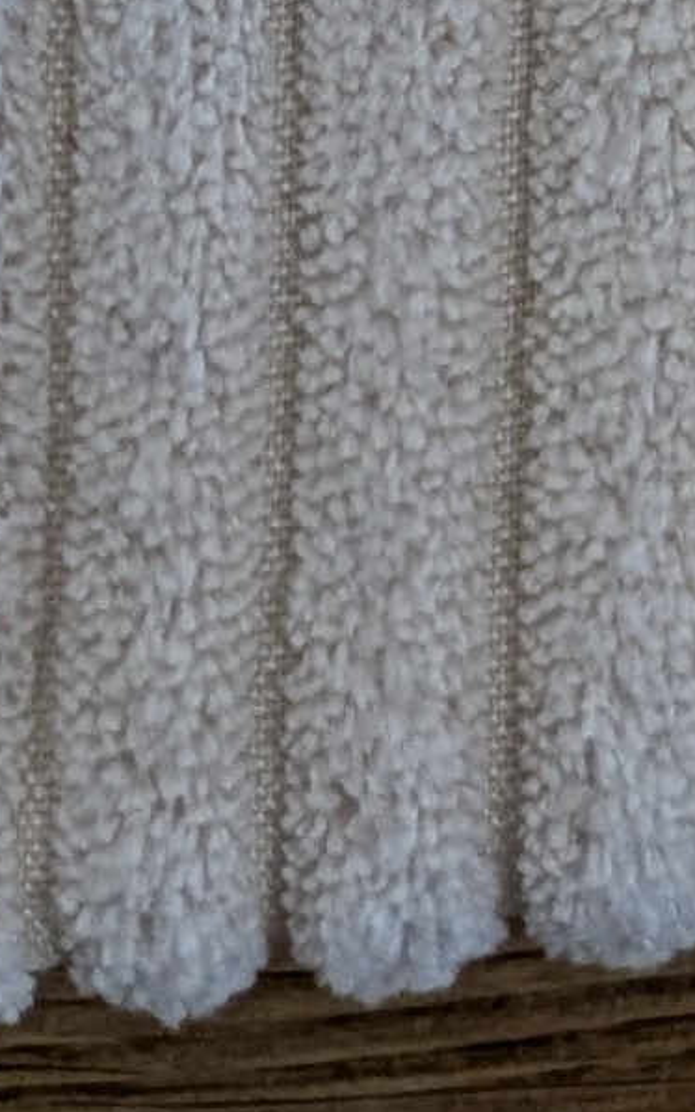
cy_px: -2181
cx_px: 1563
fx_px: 6210
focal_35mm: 205
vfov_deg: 8.6
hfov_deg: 6.2
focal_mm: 5.43
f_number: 1.89
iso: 99
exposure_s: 1/25
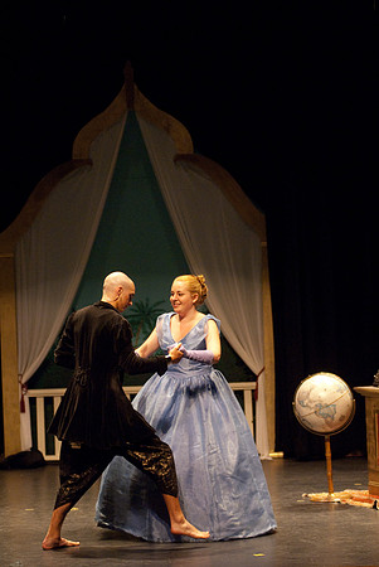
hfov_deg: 10.7
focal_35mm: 129
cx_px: 190
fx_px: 2032
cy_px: 284
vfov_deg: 15.9
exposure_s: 1/160
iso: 1250
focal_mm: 86
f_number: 2.8
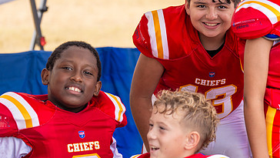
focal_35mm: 184
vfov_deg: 6.6
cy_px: 31
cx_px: 187
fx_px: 1367
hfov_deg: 11.7
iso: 160
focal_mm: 102
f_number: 2.8
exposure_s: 1/1600
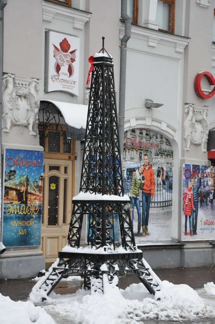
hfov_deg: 13.8
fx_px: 889
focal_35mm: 99
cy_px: 162
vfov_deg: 20.6
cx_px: 108
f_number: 8
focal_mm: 66
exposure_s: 1/640
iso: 1250
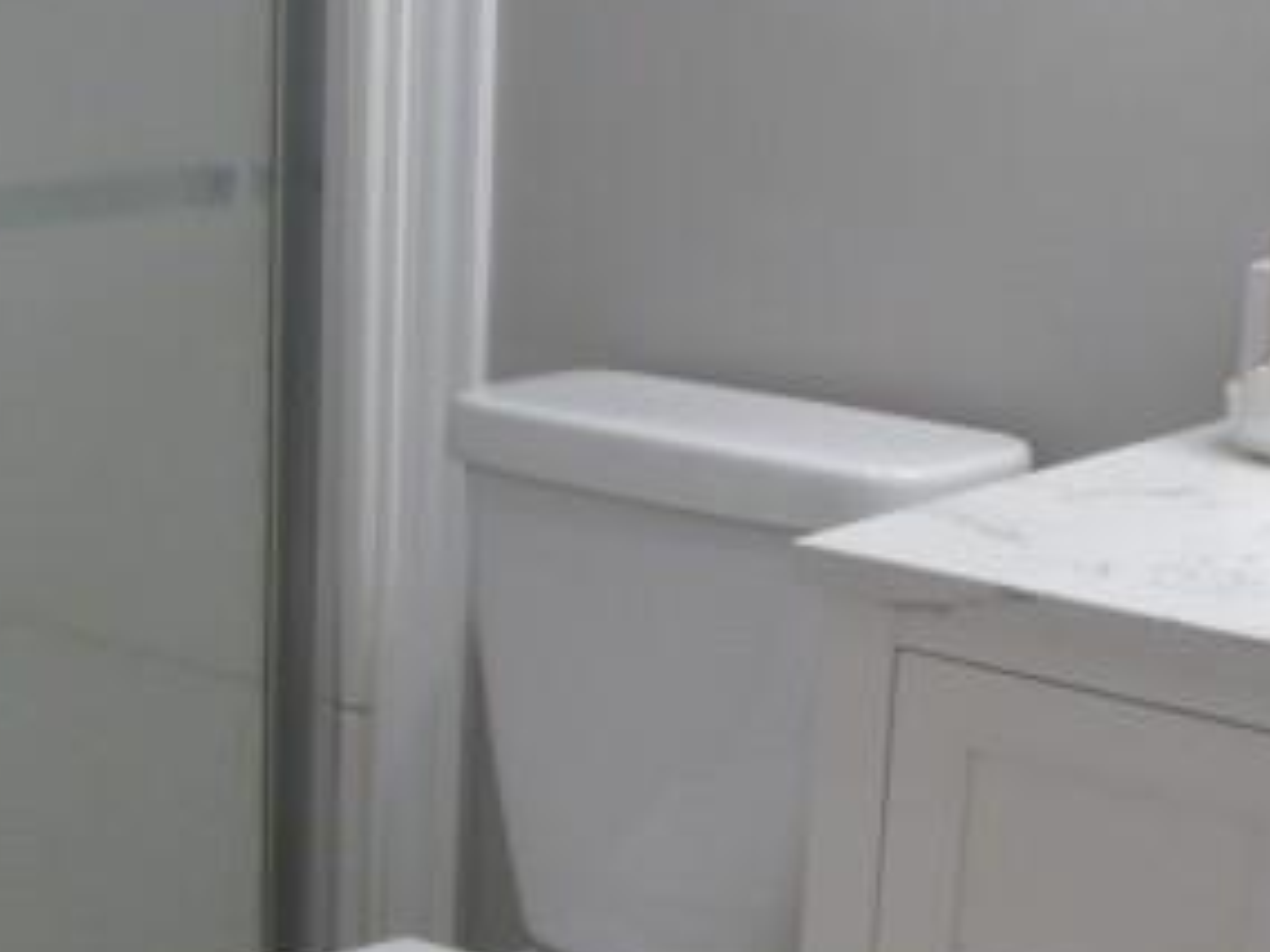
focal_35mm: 79
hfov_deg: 24.7
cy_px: 800
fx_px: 2898
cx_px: 501
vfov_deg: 18.4
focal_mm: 6.3
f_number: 3.5
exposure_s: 1/30
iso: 160
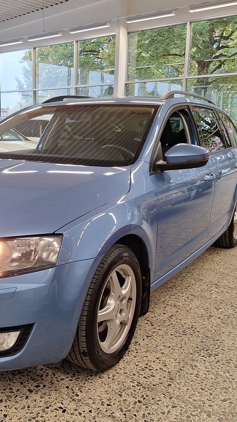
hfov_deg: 32.0
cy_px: 221
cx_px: 49
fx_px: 402
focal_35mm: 36
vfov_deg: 55.3
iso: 80
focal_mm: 5.54
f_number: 1.8
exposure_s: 1/100
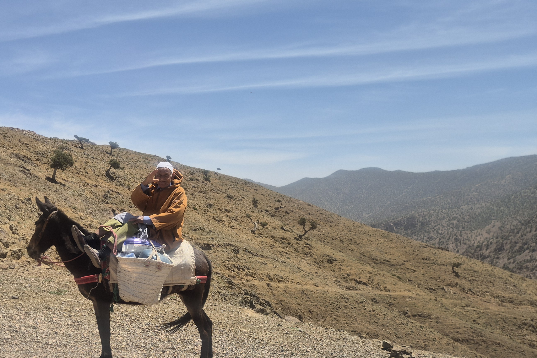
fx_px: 552
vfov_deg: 35.9
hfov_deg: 49.4
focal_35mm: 37
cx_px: 122
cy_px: 199
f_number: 1.8
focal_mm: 5.4
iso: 25
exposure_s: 1/2256
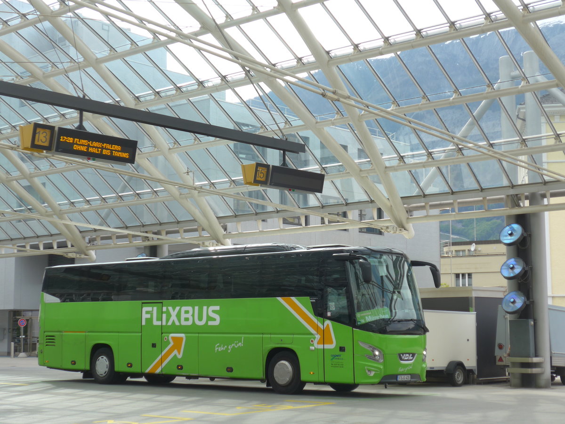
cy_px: 212
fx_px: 1012
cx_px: 282
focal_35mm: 62
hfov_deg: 31.2
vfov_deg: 23.7
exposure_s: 1/320
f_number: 3.7
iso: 80
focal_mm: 12.7
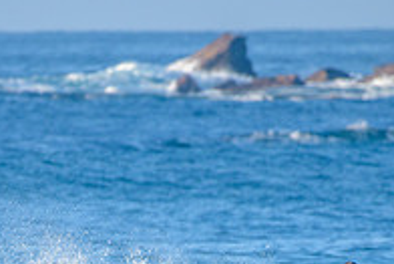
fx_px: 16198
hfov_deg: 1.4
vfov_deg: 0.9
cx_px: 109
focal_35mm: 1479
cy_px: 364
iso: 500
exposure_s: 1/2000
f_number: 5.6
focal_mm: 500
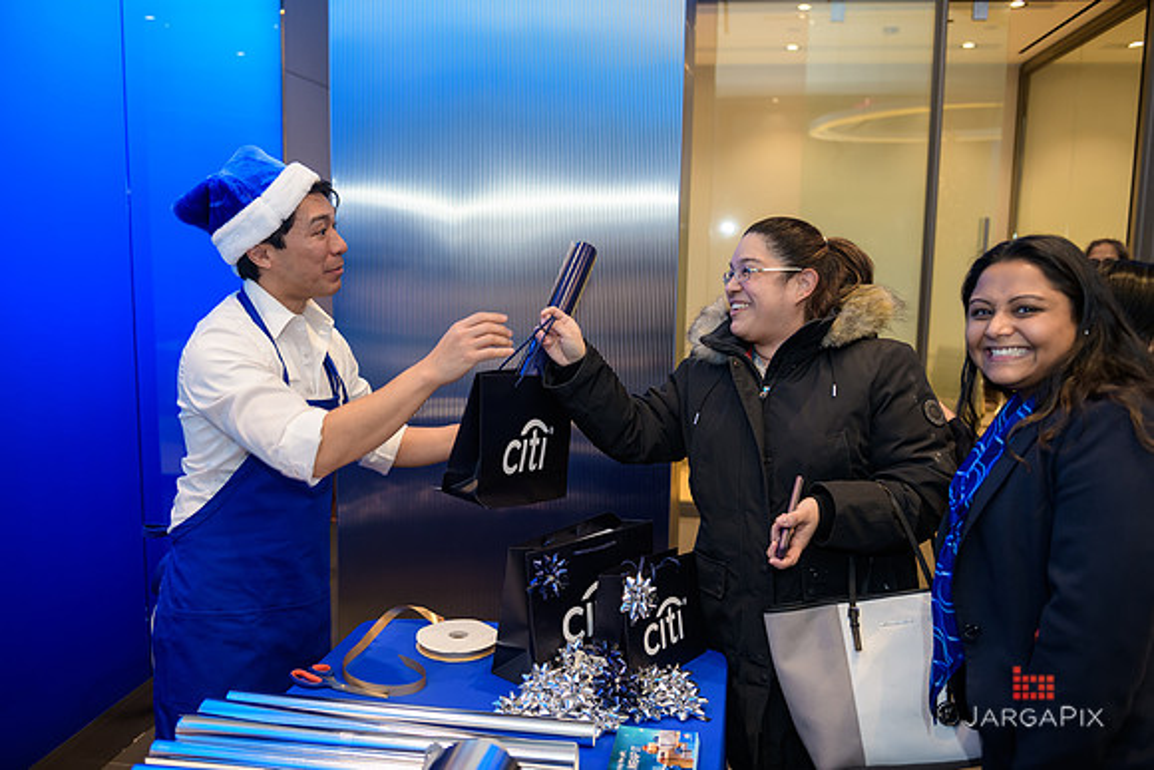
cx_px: 577
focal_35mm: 32
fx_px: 1026
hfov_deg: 58.7
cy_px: 385
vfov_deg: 41.1
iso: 400
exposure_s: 1/125
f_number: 3.2
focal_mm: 32
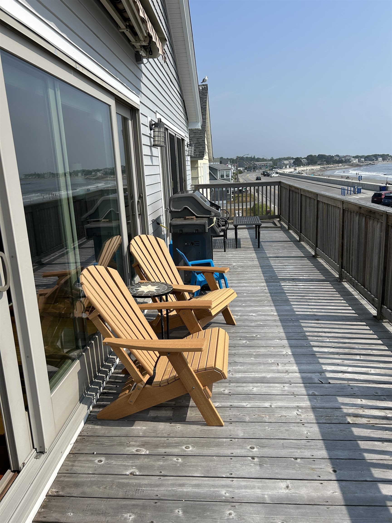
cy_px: 262
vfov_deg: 67.3
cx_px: 196
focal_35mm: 26
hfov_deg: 53.1
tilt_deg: -13.8
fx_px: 393
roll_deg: +1.9
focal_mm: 5.7
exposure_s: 1/6211
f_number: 1.5
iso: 50
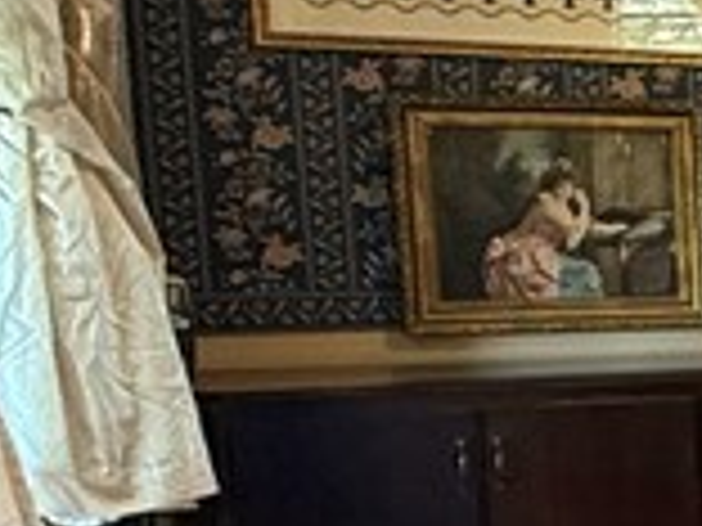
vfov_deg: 15.9
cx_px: 1580
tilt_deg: -7.4
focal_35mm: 92
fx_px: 1866
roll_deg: -0.5
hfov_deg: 15.1
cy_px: 432
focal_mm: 2.22
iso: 320
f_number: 2.2
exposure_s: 1/64
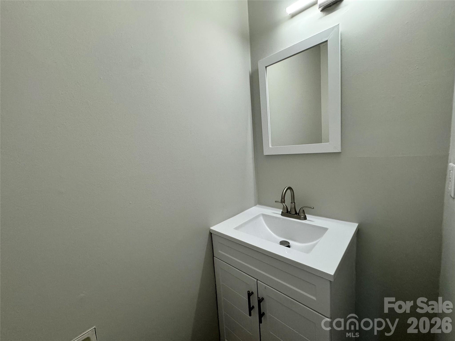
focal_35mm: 14
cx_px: 228
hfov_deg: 102.1
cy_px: 170
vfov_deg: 85.7
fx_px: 184
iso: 250
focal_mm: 2.22
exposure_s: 1/120
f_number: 2.2
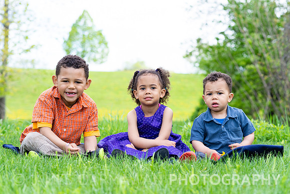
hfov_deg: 22.6
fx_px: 727
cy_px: 97
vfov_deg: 15.2
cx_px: 150
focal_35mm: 90
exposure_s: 1/200
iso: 100
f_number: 5
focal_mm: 85
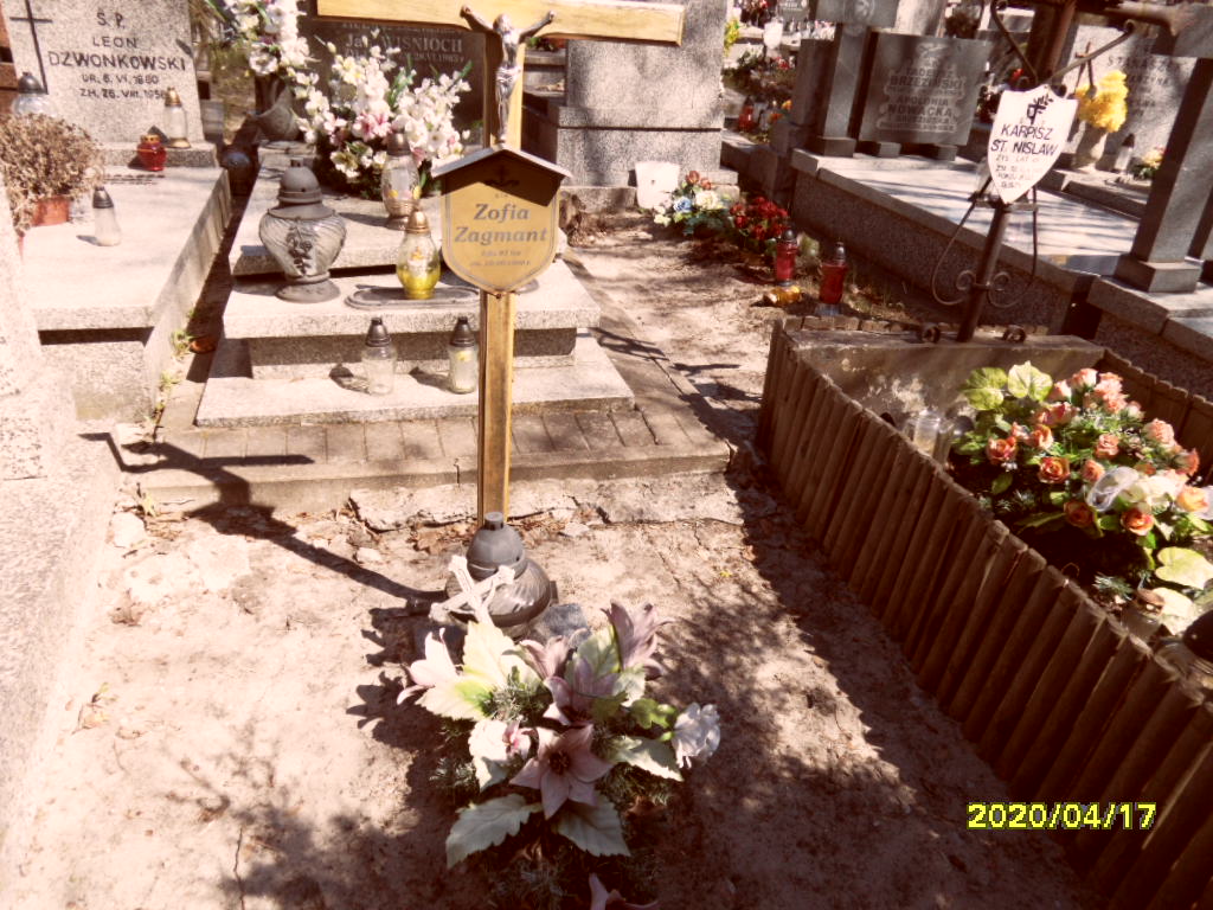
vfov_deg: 56.8
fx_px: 841
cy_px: 455
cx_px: 606
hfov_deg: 71.6
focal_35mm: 24
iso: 80
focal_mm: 3.9
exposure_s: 1/500
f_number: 3.2
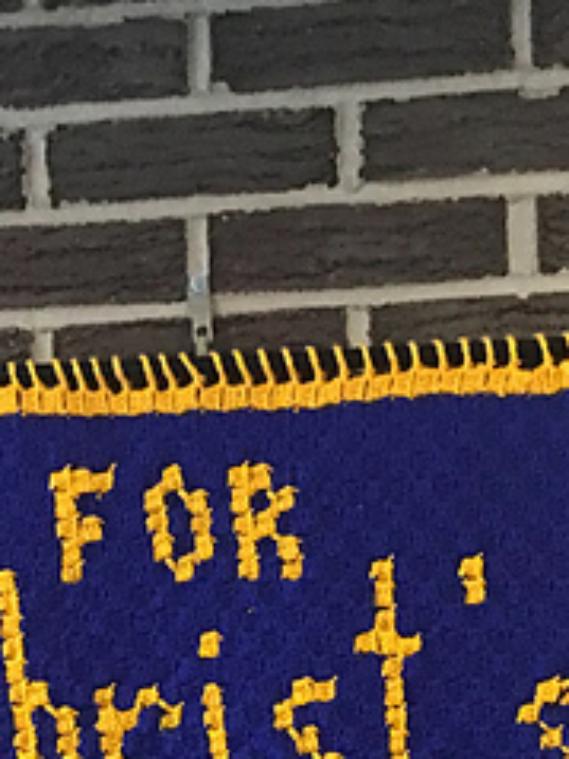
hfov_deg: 17.8
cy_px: 972
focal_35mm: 83
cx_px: 242
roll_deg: +3.6
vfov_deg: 21.4
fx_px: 1821
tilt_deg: +0.4
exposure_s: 1/15
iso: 320
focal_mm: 3.3
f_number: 2.4
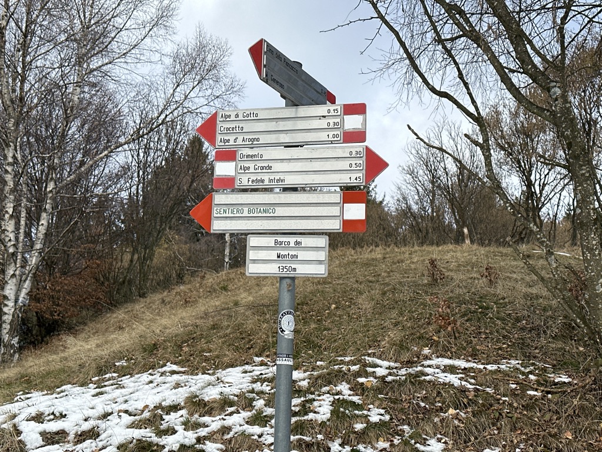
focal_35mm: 48
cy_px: 226
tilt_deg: +15.3
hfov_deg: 39.7
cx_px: 301
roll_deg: -0.3
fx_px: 835
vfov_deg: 30.3
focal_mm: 6.86
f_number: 1.78
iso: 64
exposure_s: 1/1497
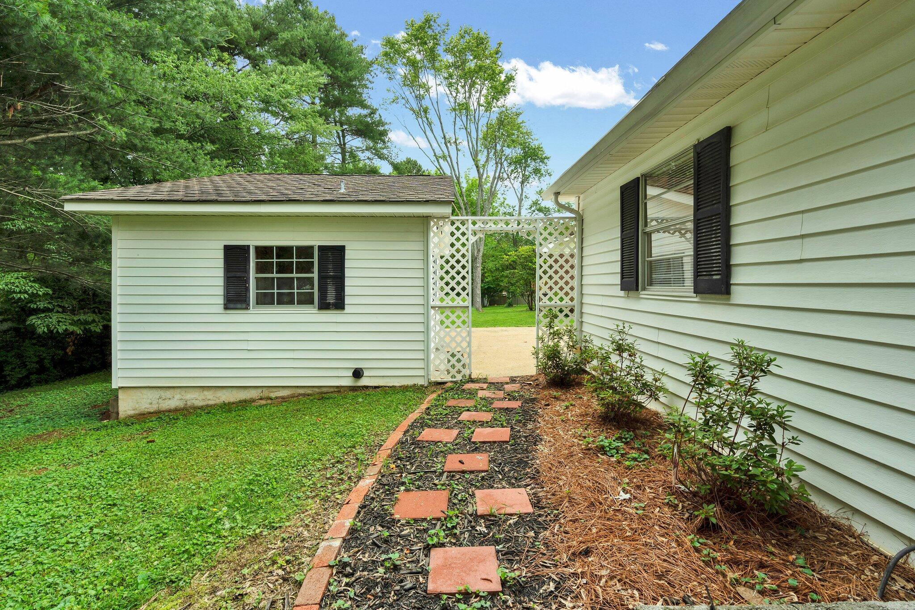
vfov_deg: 73.7
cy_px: 305
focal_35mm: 16
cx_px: 458
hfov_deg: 96.7
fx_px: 407
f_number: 9.5
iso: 160
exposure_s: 1/90
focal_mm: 16
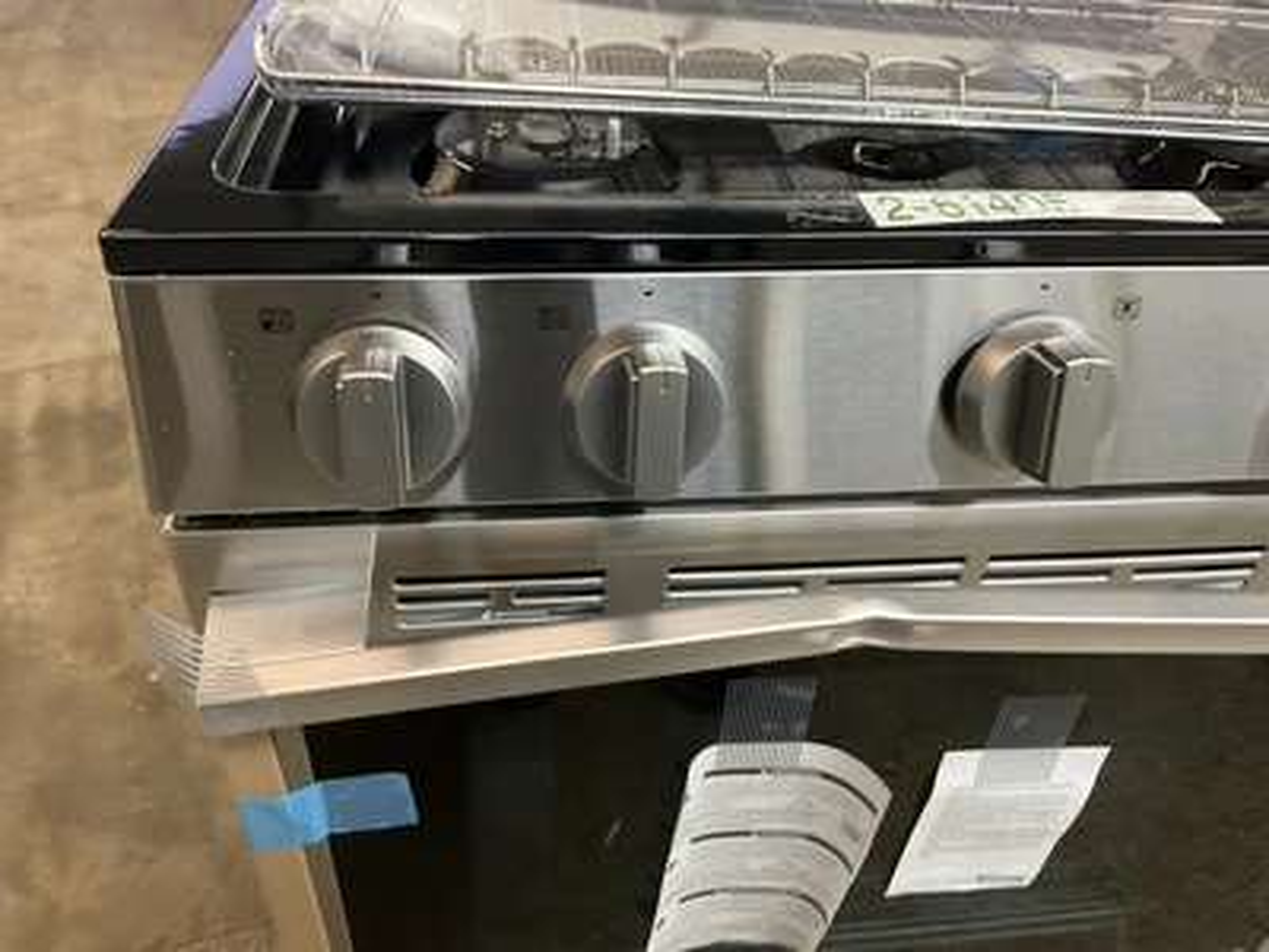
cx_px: 634
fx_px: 1063
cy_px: 476
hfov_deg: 61.7
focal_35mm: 29
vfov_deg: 48.2
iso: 250
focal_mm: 3
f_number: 1.8
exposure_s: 1/40
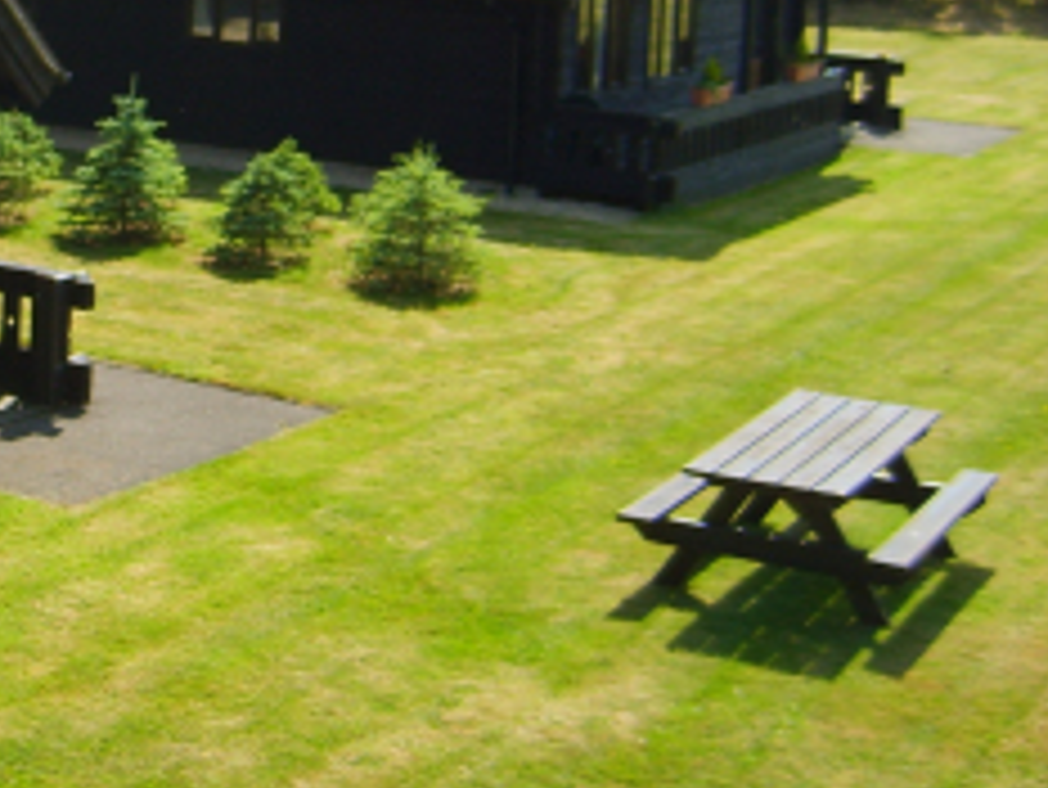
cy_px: 140
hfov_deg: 23.8
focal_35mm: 77
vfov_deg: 18.9
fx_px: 2332
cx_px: -94
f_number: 2.8
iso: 50
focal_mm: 5.8
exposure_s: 1/750
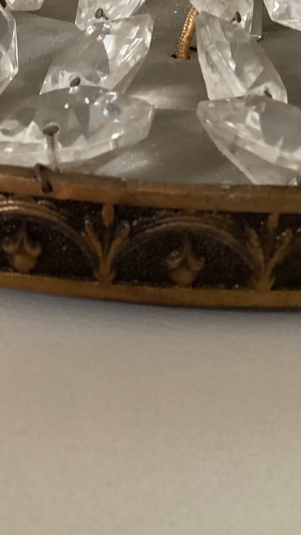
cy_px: 135
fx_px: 738
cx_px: 144
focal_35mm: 52
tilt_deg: -28.9
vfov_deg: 38.8
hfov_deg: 23.0
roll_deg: -4.9
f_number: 2.4
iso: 400
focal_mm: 3.3
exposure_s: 1/30
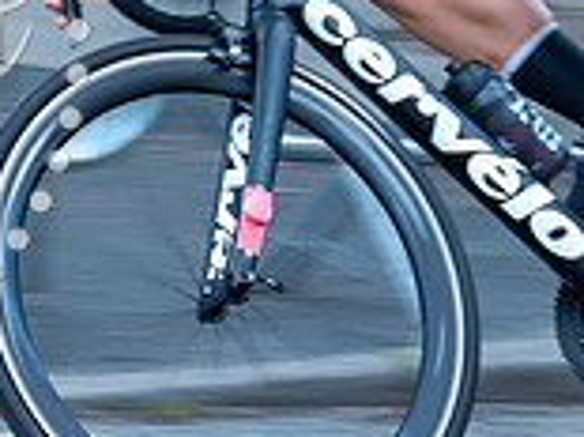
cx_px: 320
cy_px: -505
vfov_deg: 4.2
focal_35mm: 351
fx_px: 5917
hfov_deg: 5.7
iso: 800
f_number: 5
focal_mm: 66
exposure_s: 1/125
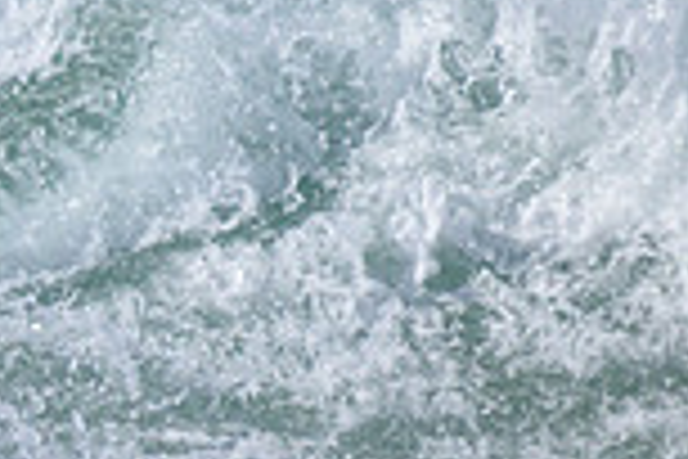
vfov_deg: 0.5
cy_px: 268
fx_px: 57979
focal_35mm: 3034
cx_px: -612
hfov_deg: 0.7
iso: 1100
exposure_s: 1/2000
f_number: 11
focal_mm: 800
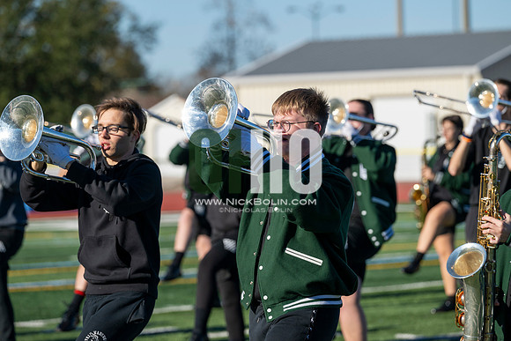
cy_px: 170
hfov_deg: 10.3
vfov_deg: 6.9
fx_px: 2839
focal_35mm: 200
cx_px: 256
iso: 250
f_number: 5
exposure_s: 1/2000
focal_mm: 200
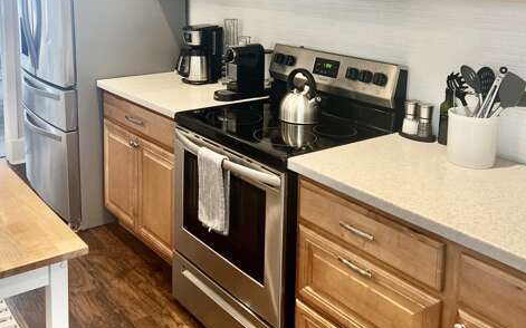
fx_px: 573
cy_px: 46
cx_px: 221
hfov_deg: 49.1
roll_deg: -0.6
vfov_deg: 30.8
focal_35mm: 40
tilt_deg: -7.6
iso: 125
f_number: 1.5
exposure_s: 1/120
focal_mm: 5.7
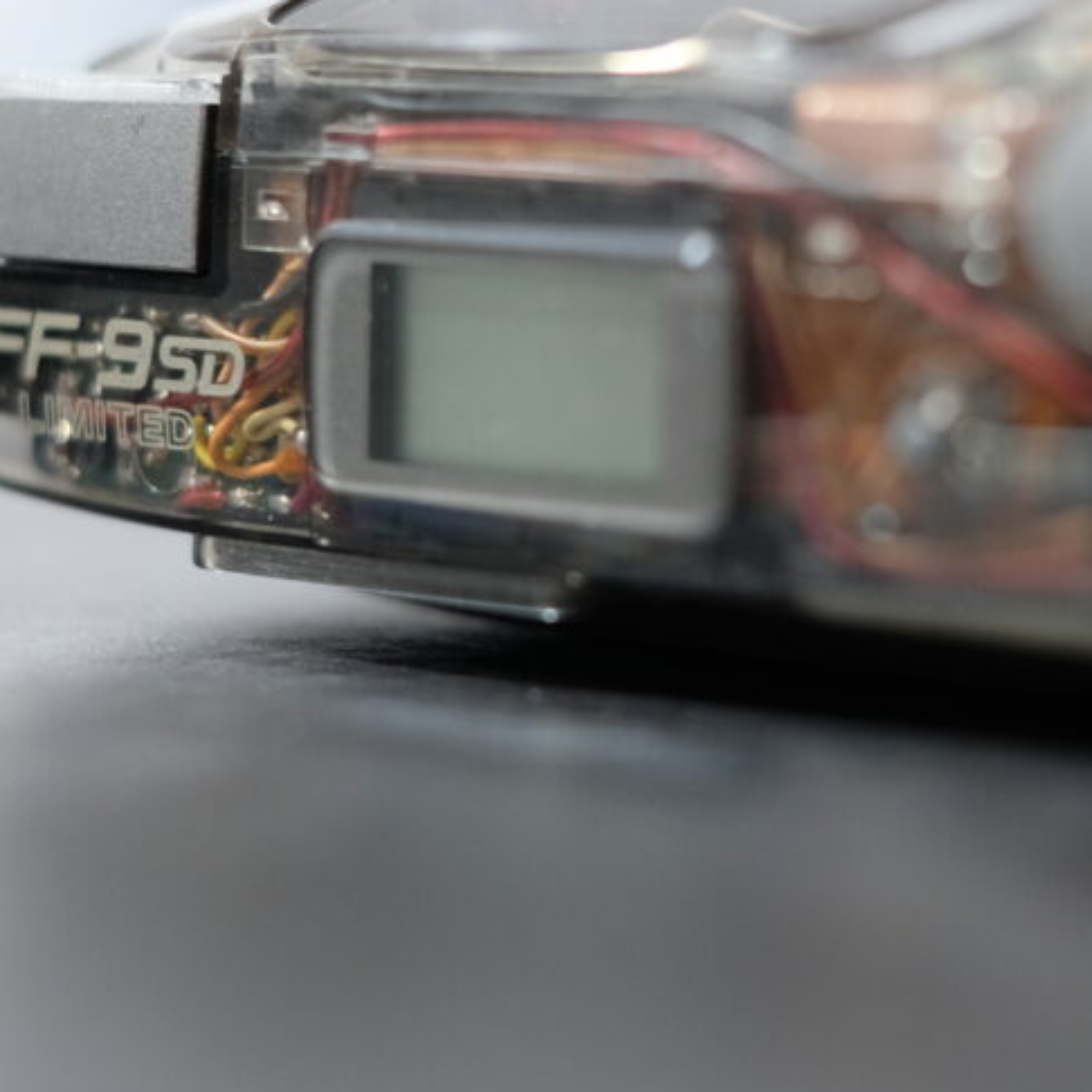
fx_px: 3391
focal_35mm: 95
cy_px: 379
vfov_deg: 18.3
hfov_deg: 18.3
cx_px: 645
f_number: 2.2
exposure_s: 1/14
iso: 2000
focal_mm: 35
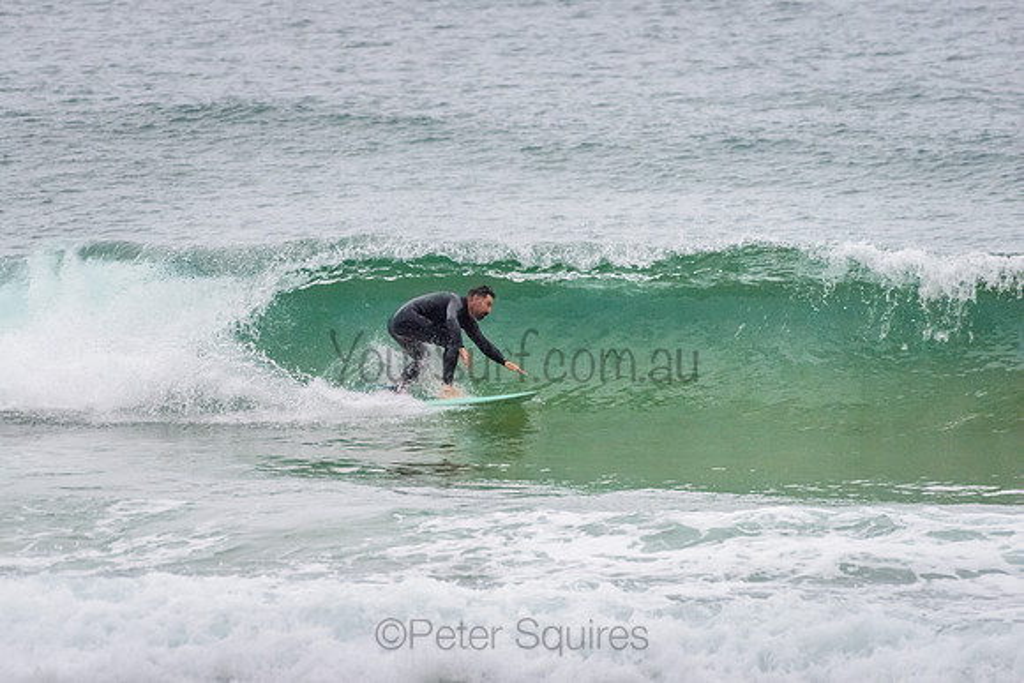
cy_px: 342
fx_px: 17449
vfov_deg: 2.2
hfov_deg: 3.4
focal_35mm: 613
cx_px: 396
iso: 1600
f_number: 5.6
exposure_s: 1/800
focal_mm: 500
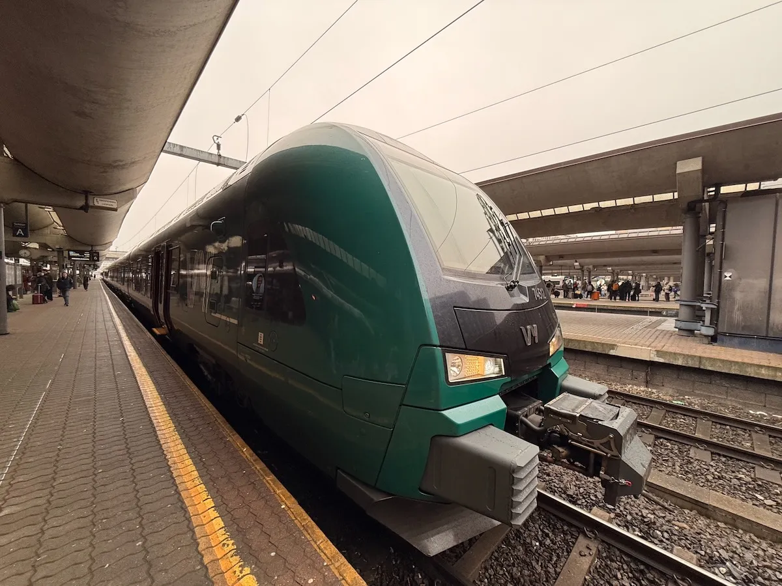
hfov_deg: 102.1
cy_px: 293
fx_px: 316
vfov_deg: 85.7
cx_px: 391
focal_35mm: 14
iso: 80
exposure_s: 1/99
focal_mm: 2.22
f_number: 2.2
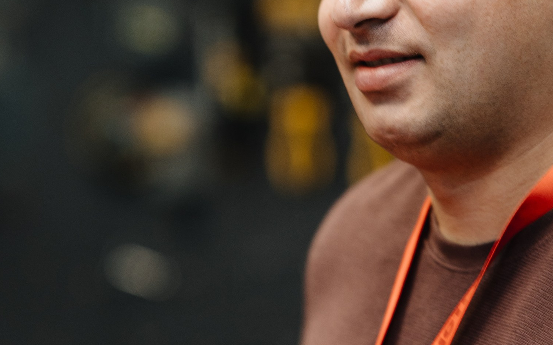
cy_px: 151
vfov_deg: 5.6
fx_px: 3556
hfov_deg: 8.9
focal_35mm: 236
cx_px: 411
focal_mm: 85
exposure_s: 1/125
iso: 250
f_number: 1.8
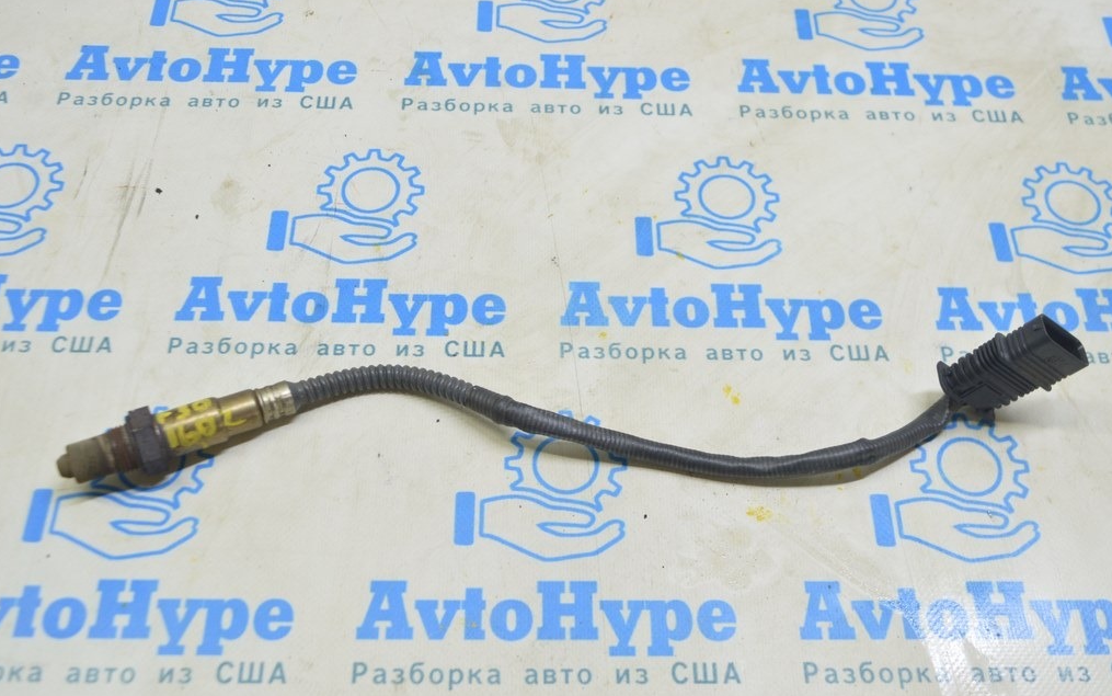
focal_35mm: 39
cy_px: 345
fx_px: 1167
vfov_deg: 33.2
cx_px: 553
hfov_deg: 50.9
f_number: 5.6
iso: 400
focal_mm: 25
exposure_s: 1/20
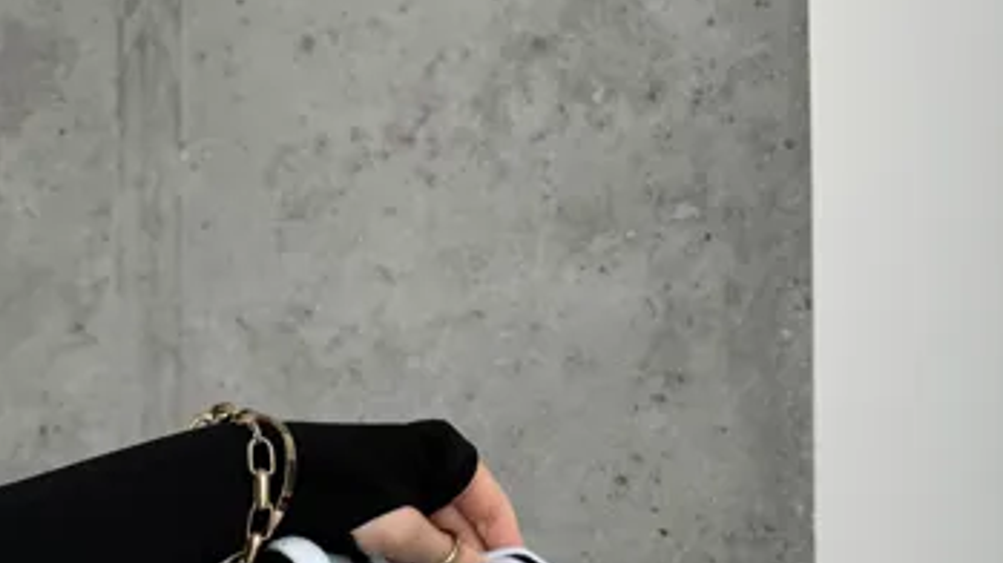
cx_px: 512
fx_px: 957
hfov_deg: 55.3
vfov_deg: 31.4
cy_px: 494
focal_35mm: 36
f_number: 1.8
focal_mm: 6.76
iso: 50
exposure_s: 1/125
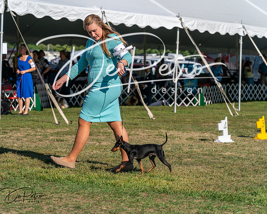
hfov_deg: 18.0
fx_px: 845
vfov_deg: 14.4
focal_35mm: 107
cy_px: 107
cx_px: 134
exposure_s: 1/1250
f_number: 4.5
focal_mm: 95
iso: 100
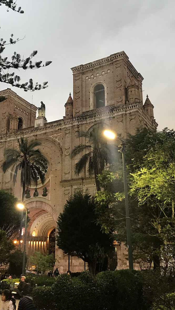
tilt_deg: +19.9
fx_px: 338
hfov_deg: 28.9
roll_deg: -0.1
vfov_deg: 49.4
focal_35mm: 41
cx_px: 63
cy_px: 156
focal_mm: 3.99
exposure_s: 1/17
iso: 50
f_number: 1.8
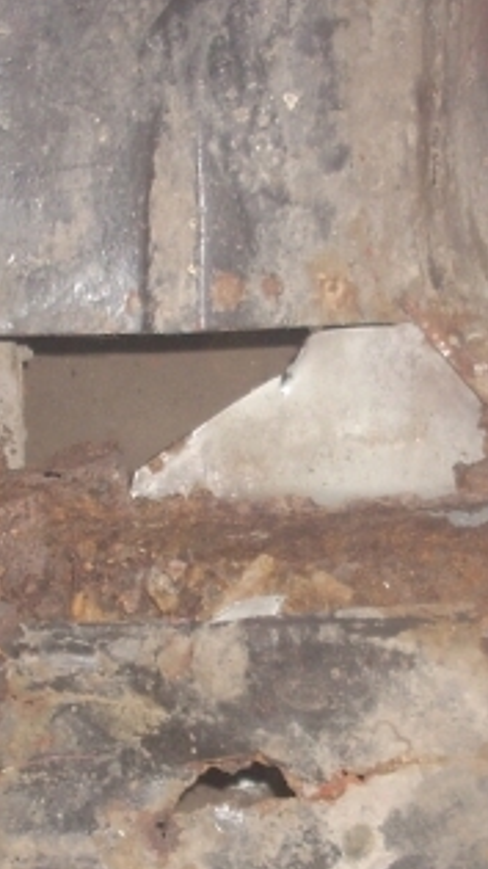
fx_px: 2210
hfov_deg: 12.6
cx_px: 298
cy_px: 484
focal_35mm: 96
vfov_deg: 22.2
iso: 100
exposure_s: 1/60
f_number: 2.8
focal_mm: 6.2
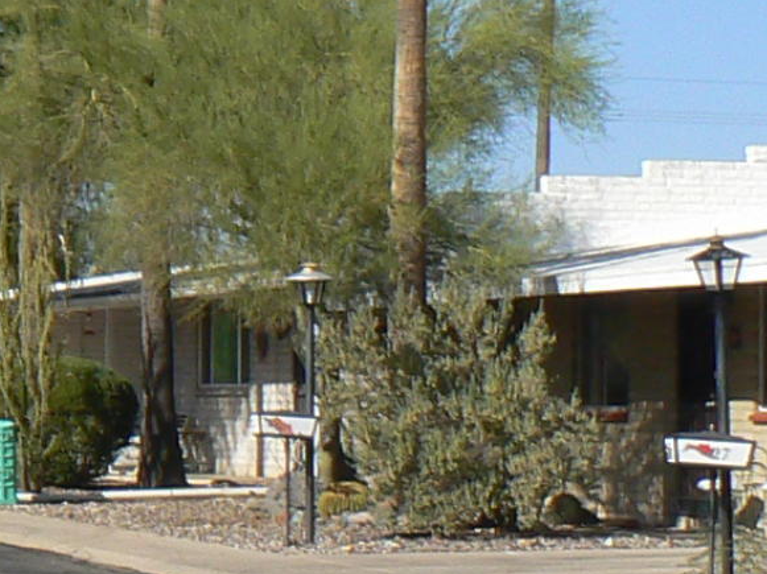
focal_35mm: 186
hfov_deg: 10.2
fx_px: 4119
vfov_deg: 8.0
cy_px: 311
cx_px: -473
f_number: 5.6
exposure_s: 1/400
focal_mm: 6
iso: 80
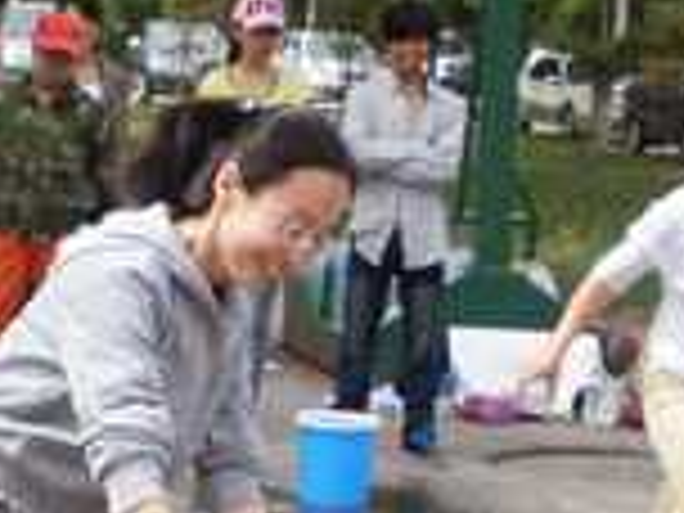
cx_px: 122
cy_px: 594
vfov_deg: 10.3
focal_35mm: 142
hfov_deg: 13.8
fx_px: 2806
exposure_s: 1/500
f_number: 3.5
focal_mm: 6.3
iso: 100
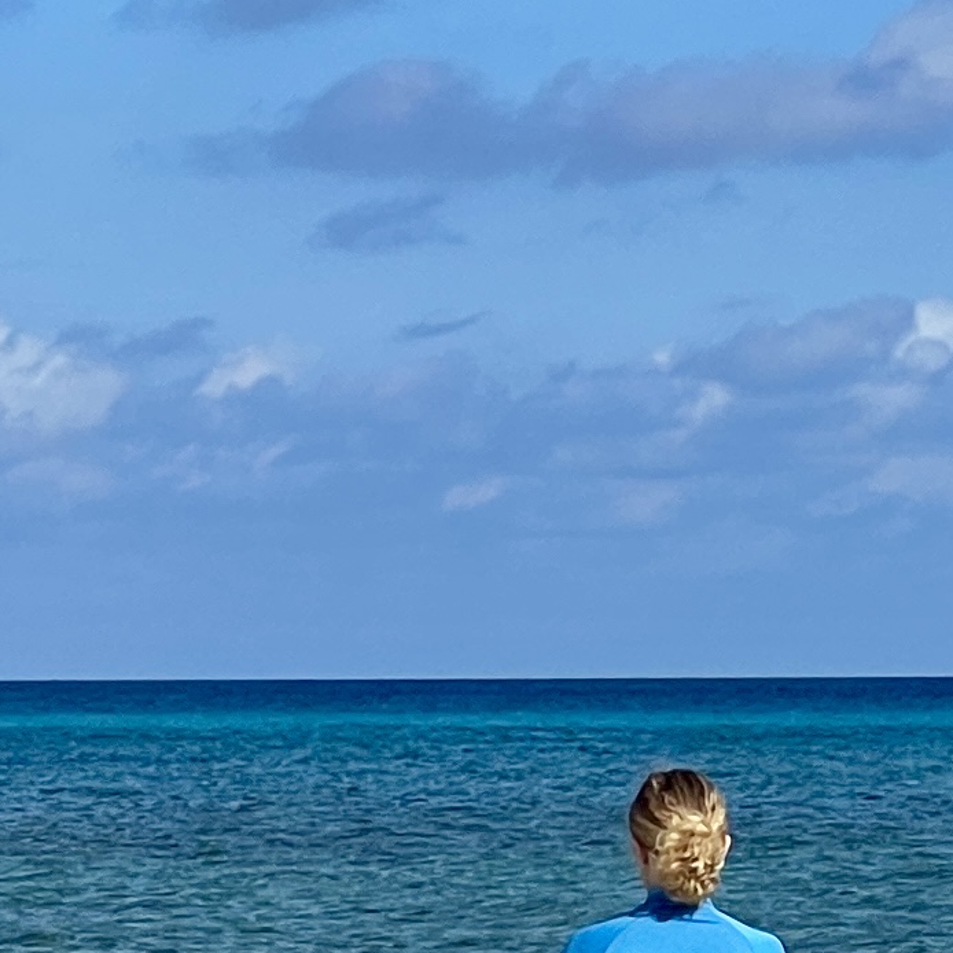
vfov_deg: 6.5
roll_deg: -0.4
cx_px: 692
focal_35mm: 267
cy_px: 1550
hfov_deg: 6.6
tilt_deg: -7.1
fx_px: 8316
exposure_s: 1/3690
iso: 25
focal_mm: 6
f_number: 2
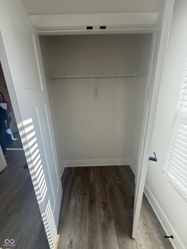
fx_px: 101
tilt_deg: -13.6
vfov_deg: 102.1
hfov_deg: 85.7
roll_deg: +3.3
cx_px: 94
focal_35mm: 14
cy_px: 124
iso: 64
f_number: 2.2
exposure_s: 1/268
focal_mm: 2.22
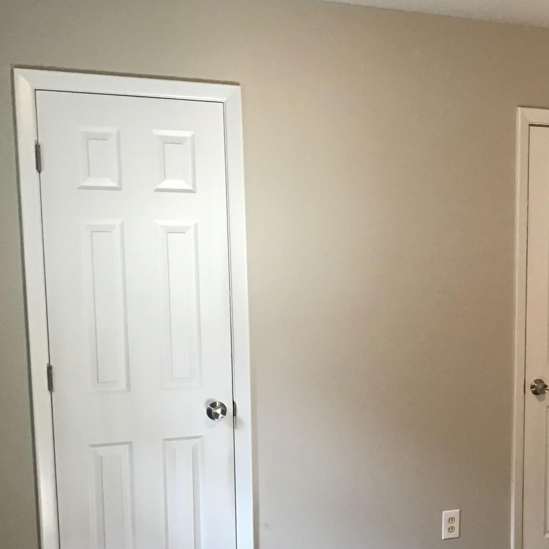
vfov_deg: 31.4
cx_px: 500
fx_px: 969
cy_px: 368
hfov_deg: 30.2
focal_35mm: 54
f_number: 2.4
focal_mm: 3.3
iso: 100
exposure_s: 1/30
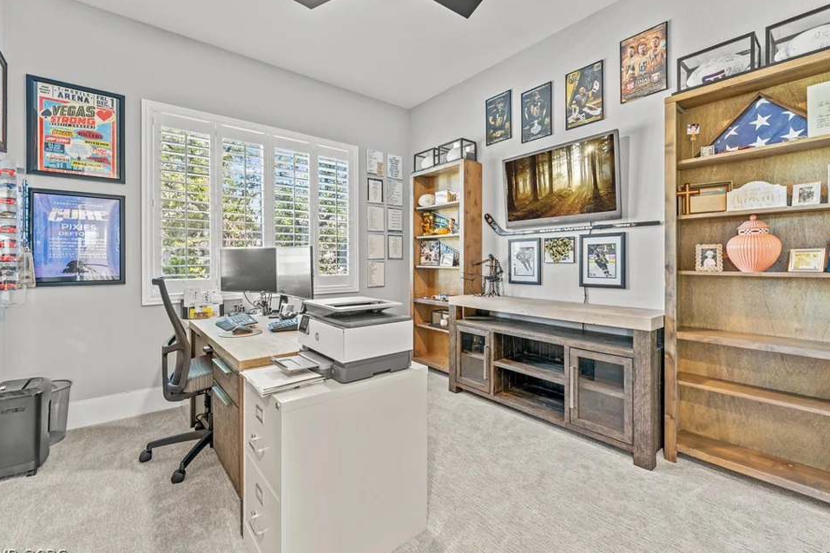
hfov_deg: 100.4
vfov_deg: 77.3
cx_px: 425
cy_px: 272
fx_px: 346
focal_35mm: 15
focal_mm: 14
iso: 100
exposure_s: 3.2
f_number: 7.1
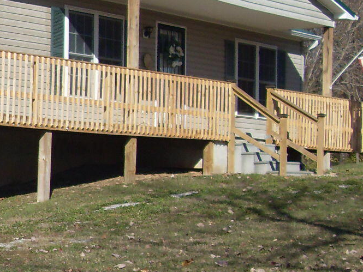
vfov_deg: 13.0
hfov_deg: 16.6
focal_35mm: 114
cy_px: 158
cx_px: -58
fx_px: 1196
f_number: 7
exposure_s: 1/350
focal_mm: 6.3
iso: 80
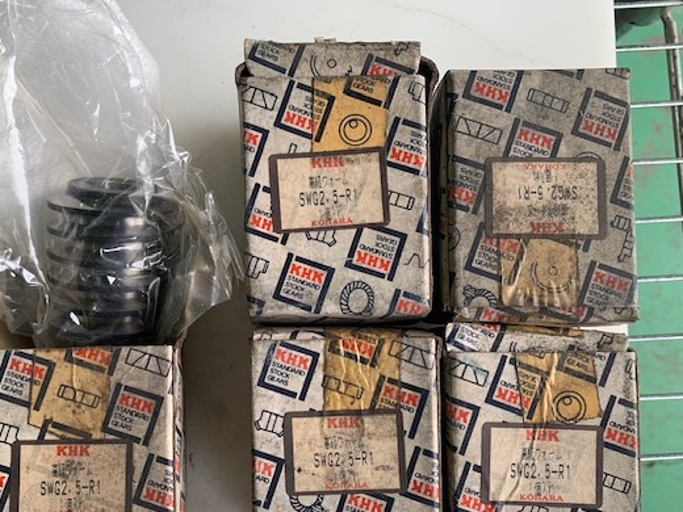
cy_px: 309
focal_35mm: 32
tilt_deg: -87.6
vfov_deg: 43.9
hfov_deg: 56.4
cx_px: 276
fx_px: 631
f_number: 1.8
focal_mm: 4.25
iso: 25
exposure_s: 1/167
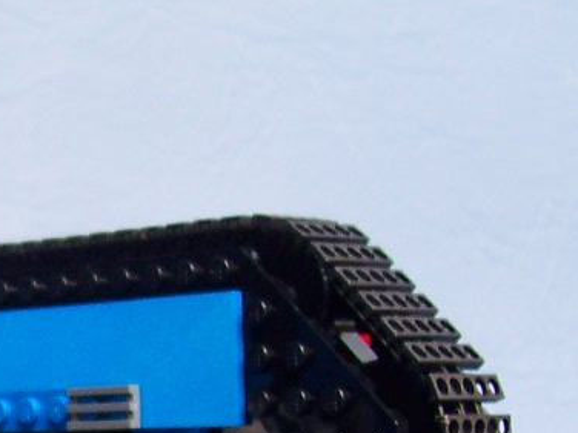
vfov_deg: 12.3
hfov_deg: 15.3
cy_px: 530
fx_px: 1970
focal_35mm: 118
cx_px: -304
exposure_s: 1/90
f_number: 2.8
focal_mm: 5.6
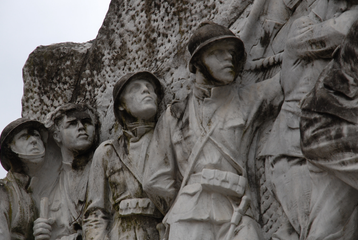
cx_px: 166
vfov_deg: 9.8
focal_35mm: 141
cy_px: 112
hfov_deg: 14.6
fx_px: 1399
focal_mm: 85
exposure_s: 1/400
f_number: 5.6
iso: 250
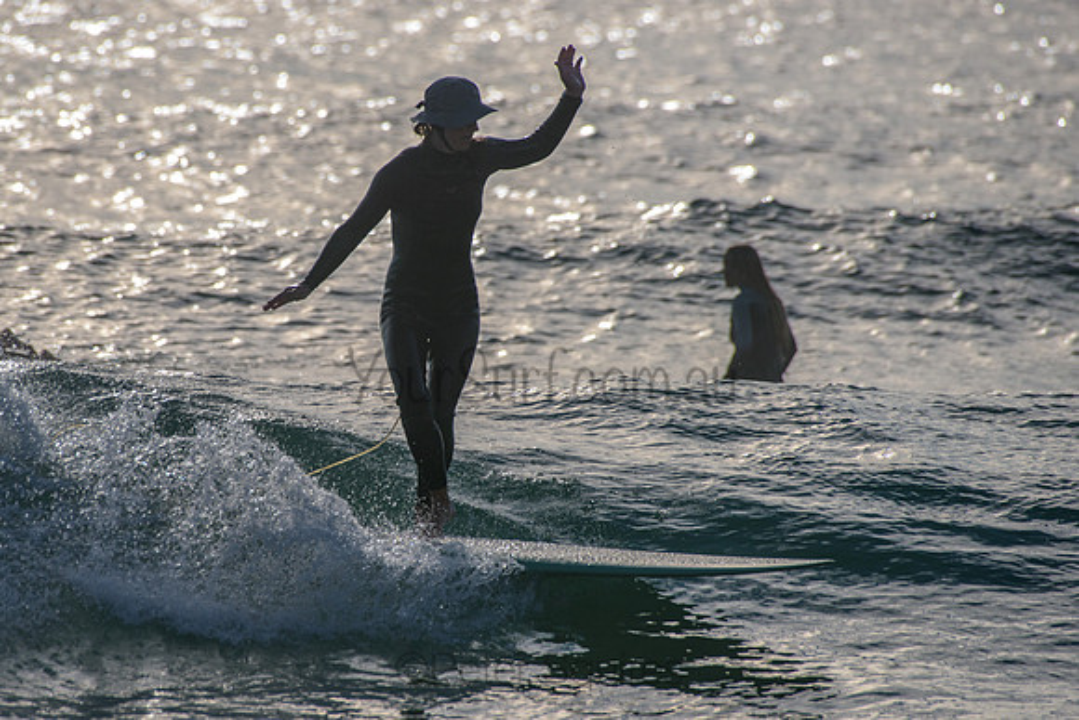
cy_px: 386
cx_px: 417
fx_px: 18386
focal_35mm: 613
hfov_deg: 3.4
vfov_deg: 2.2
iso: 64
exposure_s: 1/2000
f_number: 8
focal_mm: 500
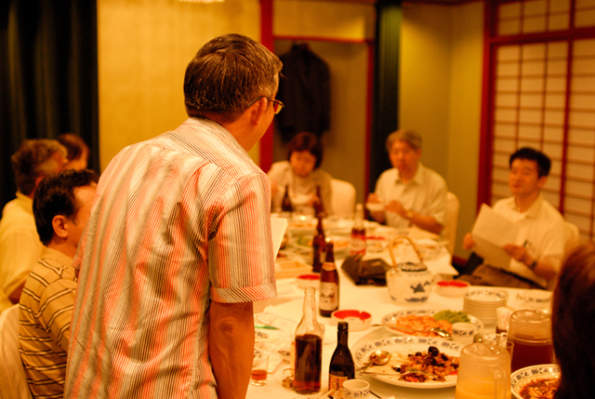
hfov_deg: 46.3
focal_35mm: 42
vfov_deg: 32.0
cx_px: 298
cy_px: 200
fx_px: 695
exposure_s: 1/90
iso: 800
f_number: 2
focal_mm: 28
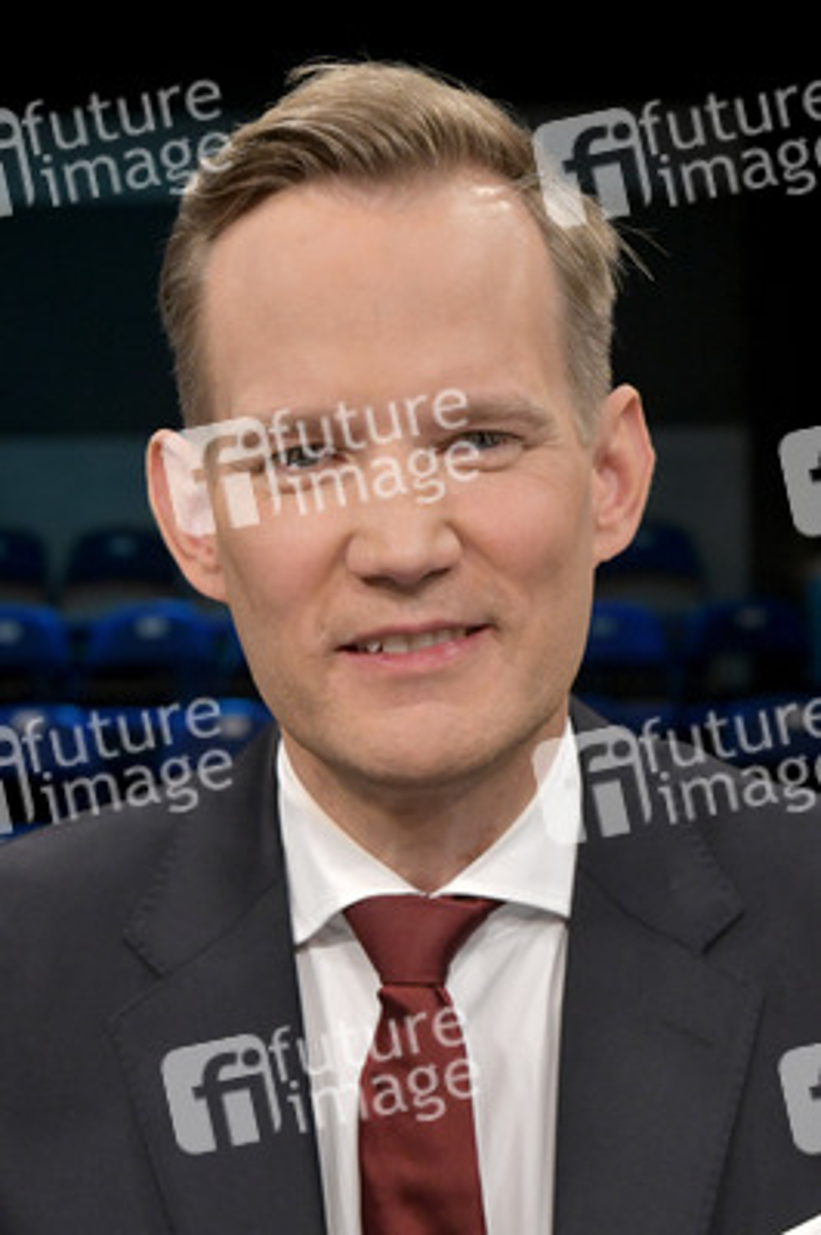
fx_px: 1782
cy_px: 618
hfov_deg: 25.9
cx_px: 410
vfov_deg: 38.2
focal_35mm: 52
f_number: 6.3
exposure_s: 1/200
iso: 2500
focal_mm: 52
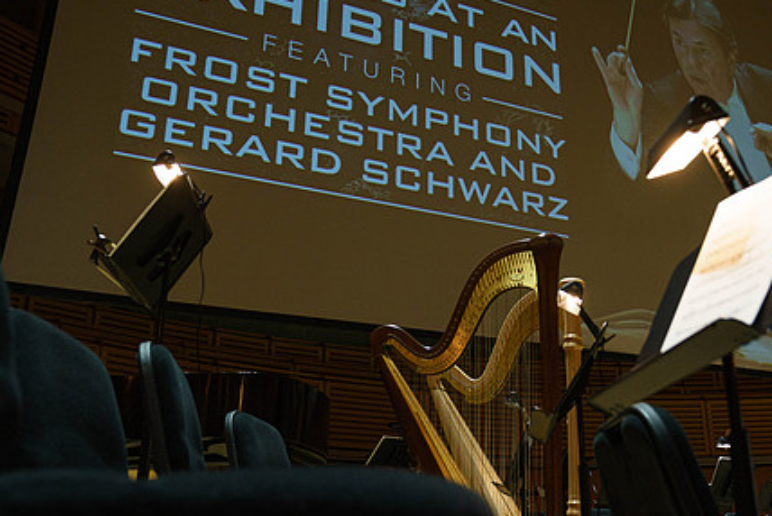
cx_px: 514
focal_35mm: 42
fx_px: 901
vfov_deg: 31.9
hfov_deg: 45.7
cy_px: 223
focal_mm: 31
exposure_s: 1/200
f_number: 4.5
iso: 2500
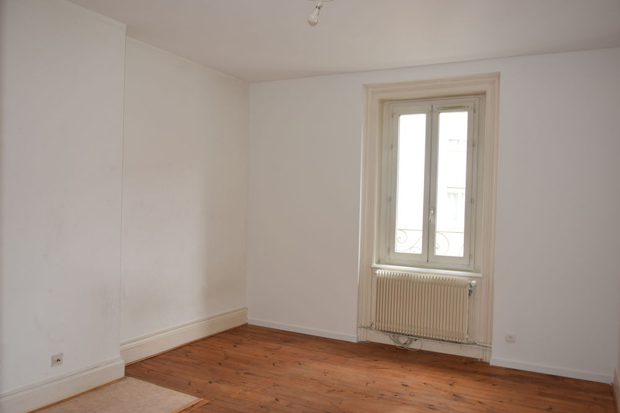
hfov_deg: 67.4
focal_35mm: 27
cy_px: 206
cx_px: 310
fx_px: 465
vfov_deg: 47.9
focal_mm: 18
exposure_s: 1/125
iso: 450
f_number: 5.6
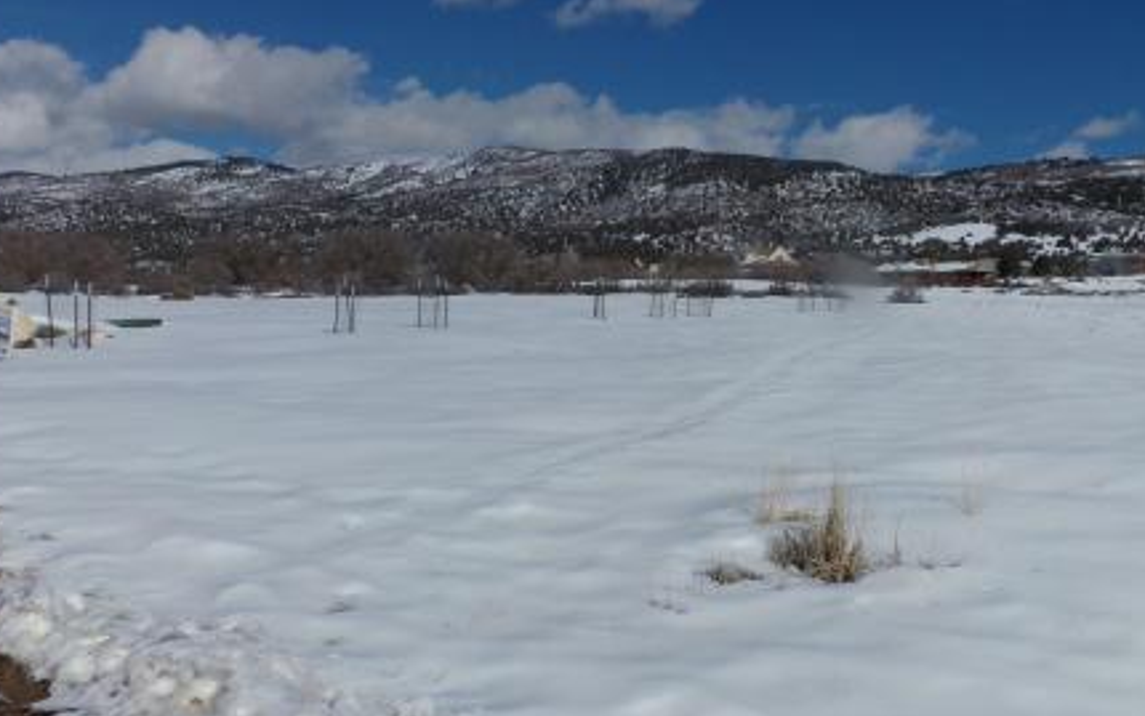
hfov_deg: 47.0
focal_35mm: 41
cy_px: 359
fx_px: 1280
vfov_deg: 31.3
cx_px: 812
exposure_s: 1/1200
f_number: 7.52
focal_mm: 4.7
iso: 100
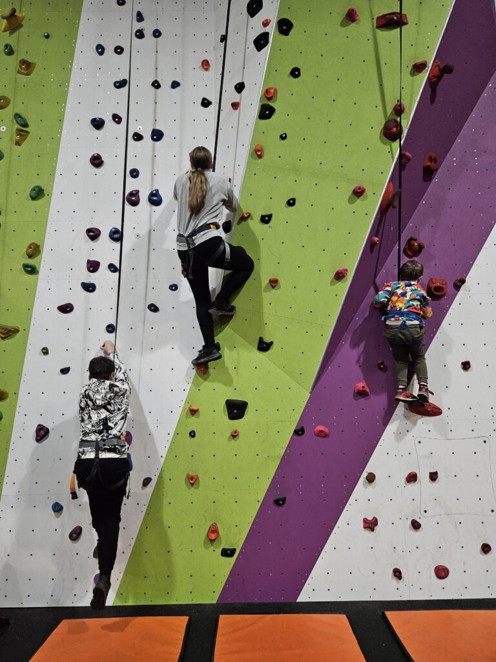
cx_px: 248
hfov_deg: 58.9
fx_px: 439
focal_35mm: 23
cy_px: 331
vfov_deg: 73.9
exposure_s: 1/100
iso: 800
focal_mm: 5.4
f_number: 1.8
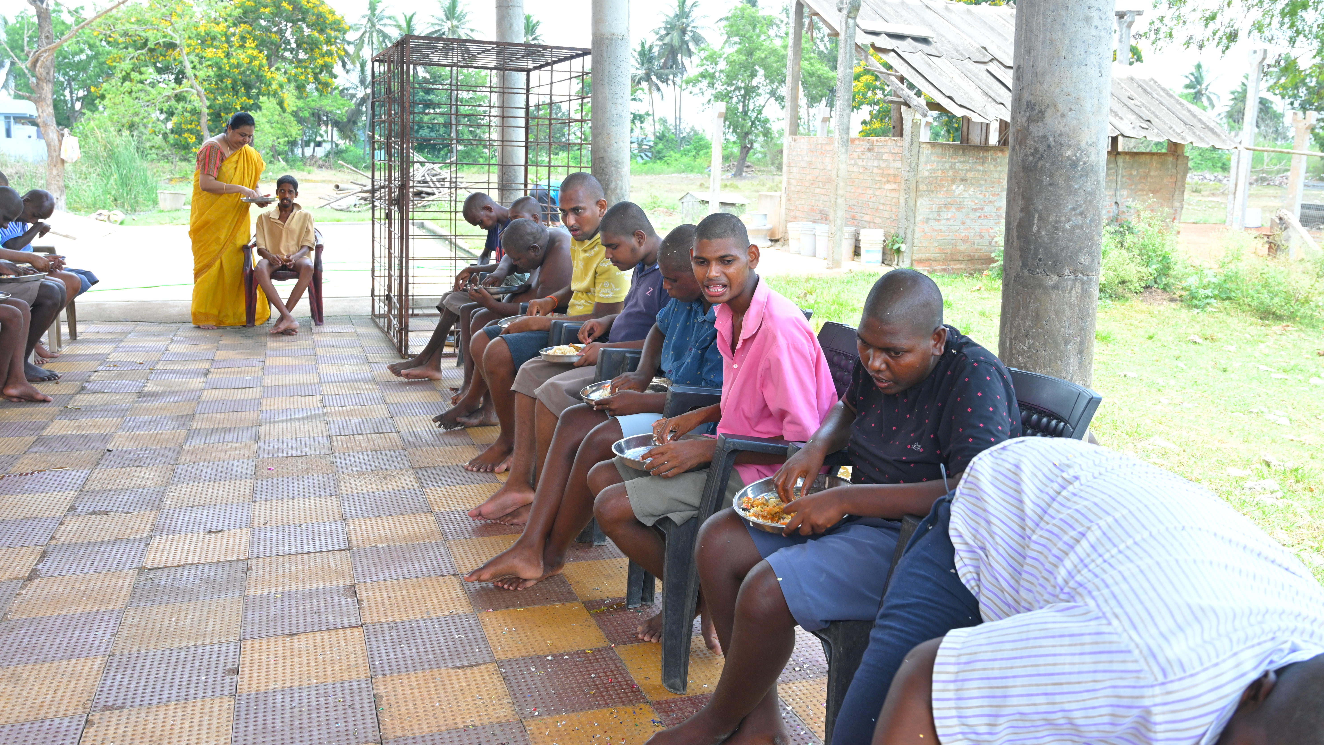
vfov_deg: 37.7
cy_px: 303
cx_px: 670
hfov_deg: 62.6
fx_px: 1088
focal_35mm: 31
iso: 400
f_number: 6.3
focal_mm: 29
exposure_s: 1/160
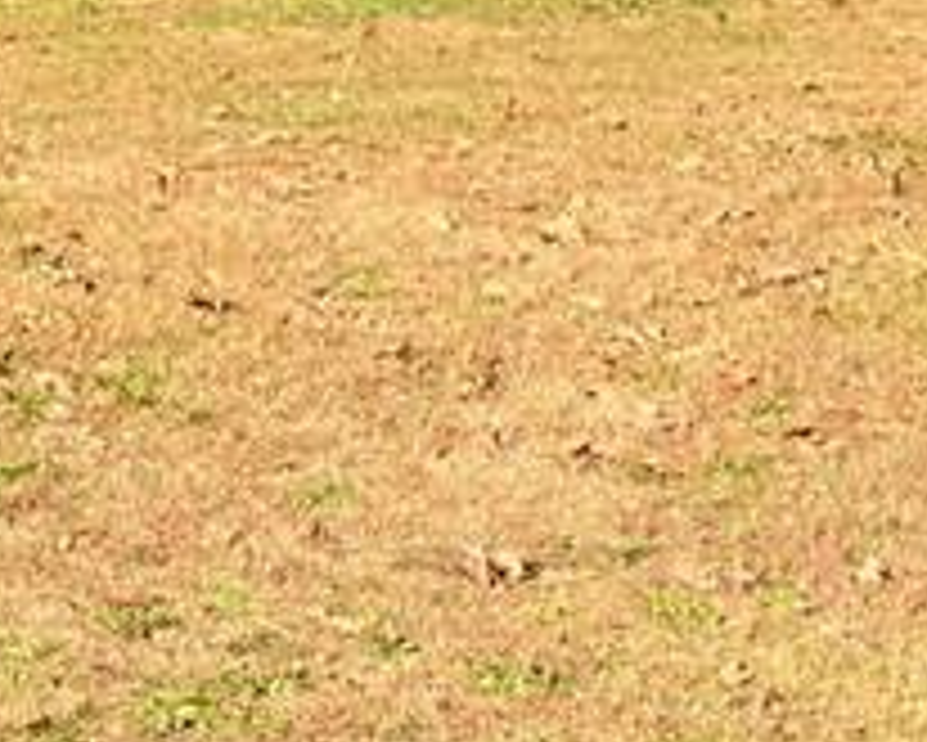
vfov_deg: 10.9
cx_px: 216
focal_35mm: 136
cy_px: -400
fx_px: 3733
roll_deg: -1.0
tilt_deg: -3.3
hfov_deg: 14.1
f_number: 1.8
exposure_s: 1/1297
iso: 20
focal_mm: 3.99
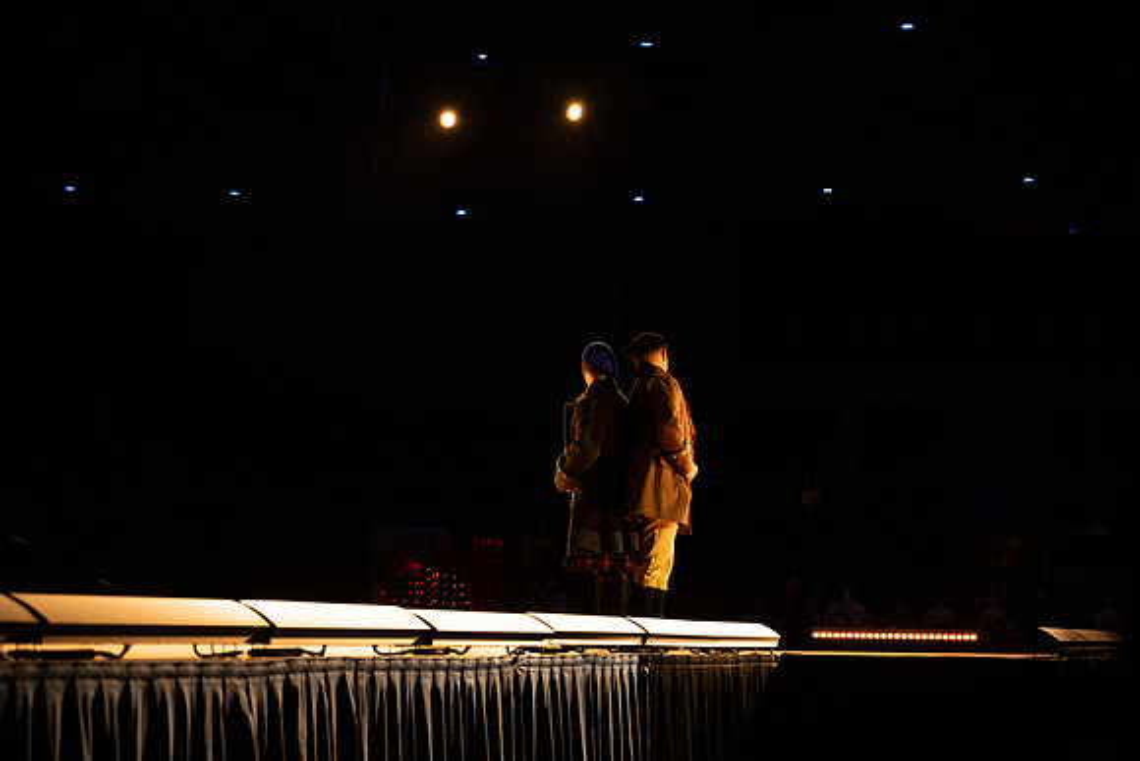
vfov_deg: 19.4
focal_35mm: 70
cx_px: 570
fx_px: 2222
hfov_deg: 28.8
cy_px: 380
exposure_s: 1/400
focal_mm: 68
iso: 800
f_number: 4
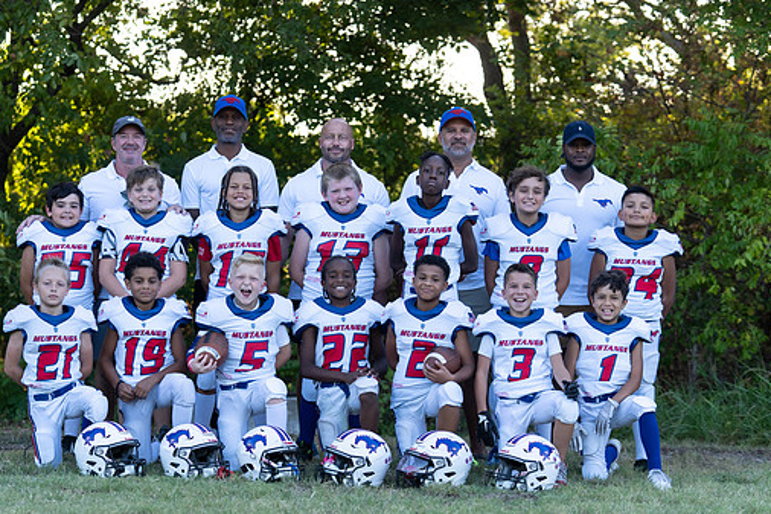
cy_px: 309
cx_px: 312
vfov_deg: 11.4
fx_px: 2569
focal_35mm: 120
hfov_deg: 17.1
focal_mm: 87
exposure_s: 1/320
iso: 250
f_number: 3.5
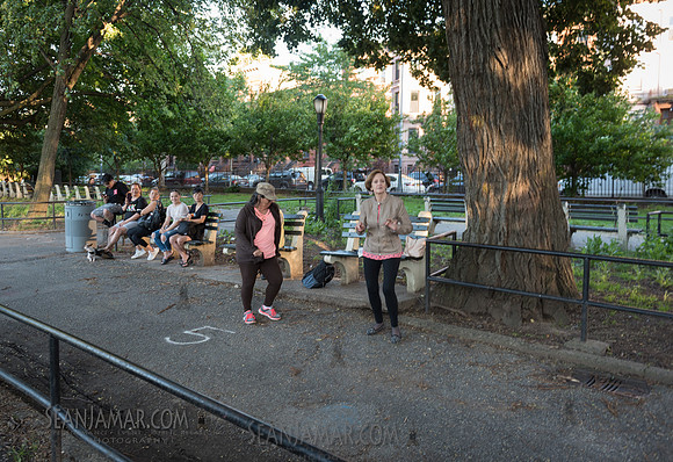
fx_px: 594
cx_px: 277
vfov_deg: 42.5
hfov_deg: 58.7
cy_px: 218
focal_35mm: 31
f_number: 2.8
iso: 200
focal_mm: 27
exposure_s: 1/100
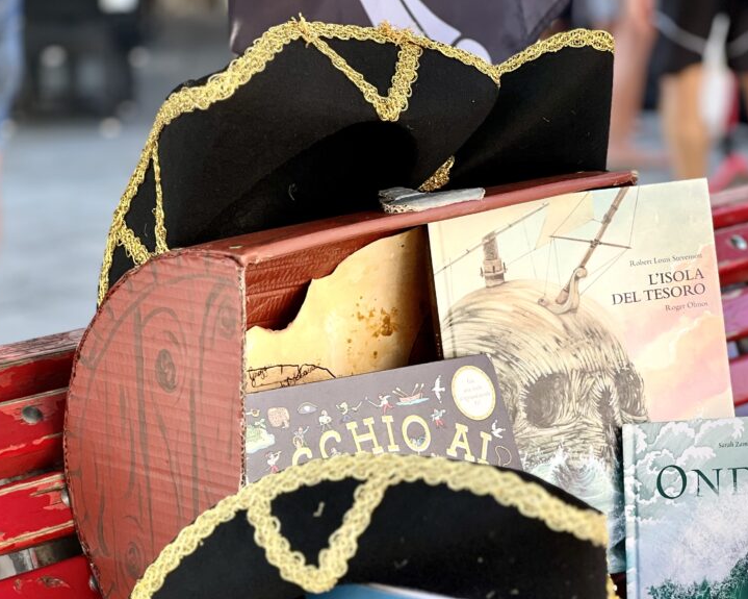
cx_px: 436
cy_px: 399
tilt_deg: -13.4
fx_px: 2368
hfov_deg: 17.9
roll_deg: +0.8
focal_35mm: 107
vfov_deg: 14.4
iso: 40
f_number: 2.8
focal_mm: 9
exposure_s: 1/121
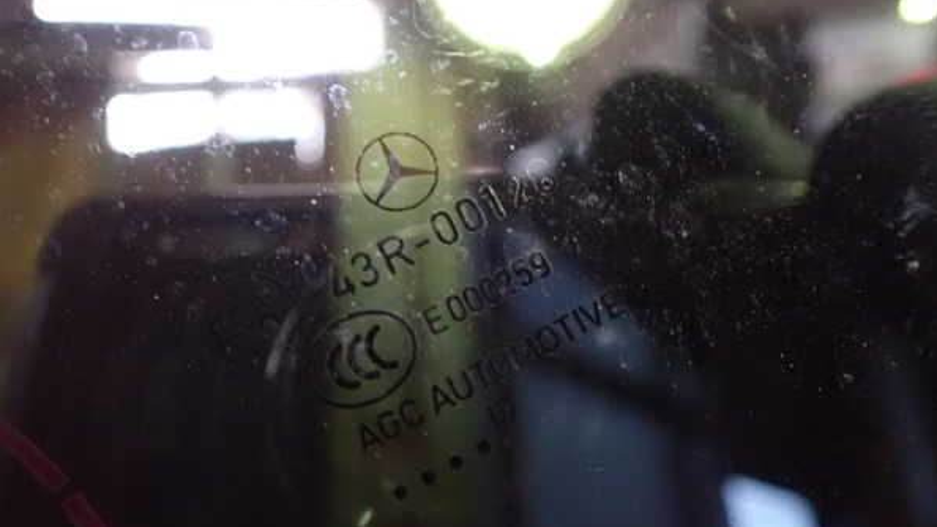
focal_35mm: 33
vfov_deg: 35.6
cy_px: 248
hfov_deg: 59.5
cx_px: 472
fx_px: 820
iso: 1600
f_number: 2.3
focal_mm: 5.4
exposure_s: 1/25
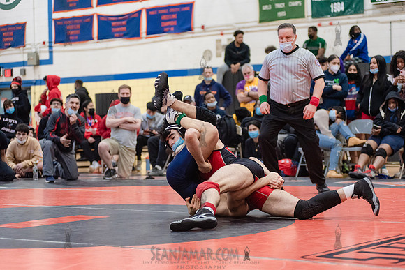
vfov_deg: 17.1
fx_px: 900
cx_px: 202
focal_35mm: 80
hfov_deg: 25.4
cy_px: 135
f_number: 3.5
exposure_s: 1/400
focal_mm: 80
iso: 4000
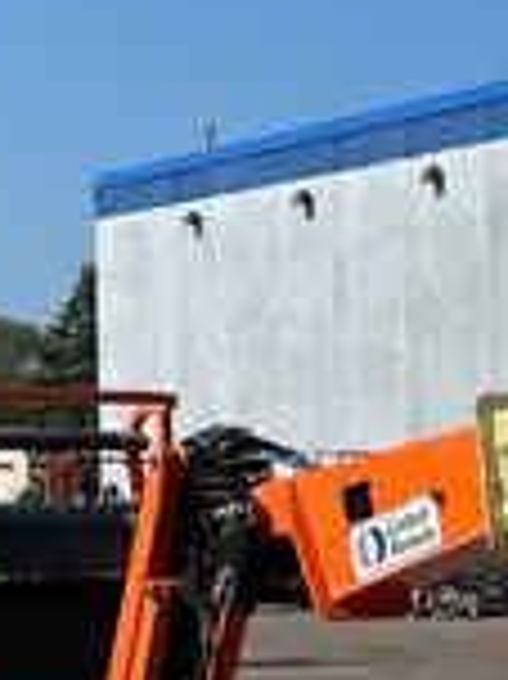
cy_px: 867
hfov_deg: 11.2
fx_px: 2469
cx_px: 814
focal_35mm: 126
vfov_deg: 15.0
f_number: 1.6
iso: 32
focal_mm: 4.2
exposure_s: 1/4651
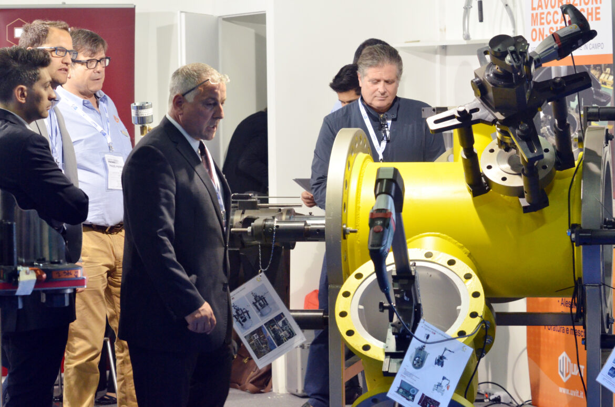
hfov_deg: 17.1
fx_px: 2046
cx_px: 308
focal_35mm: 120
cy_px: 204
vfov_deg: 11.4
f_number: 6.3
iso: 2000
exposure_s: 1/125
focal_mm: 80
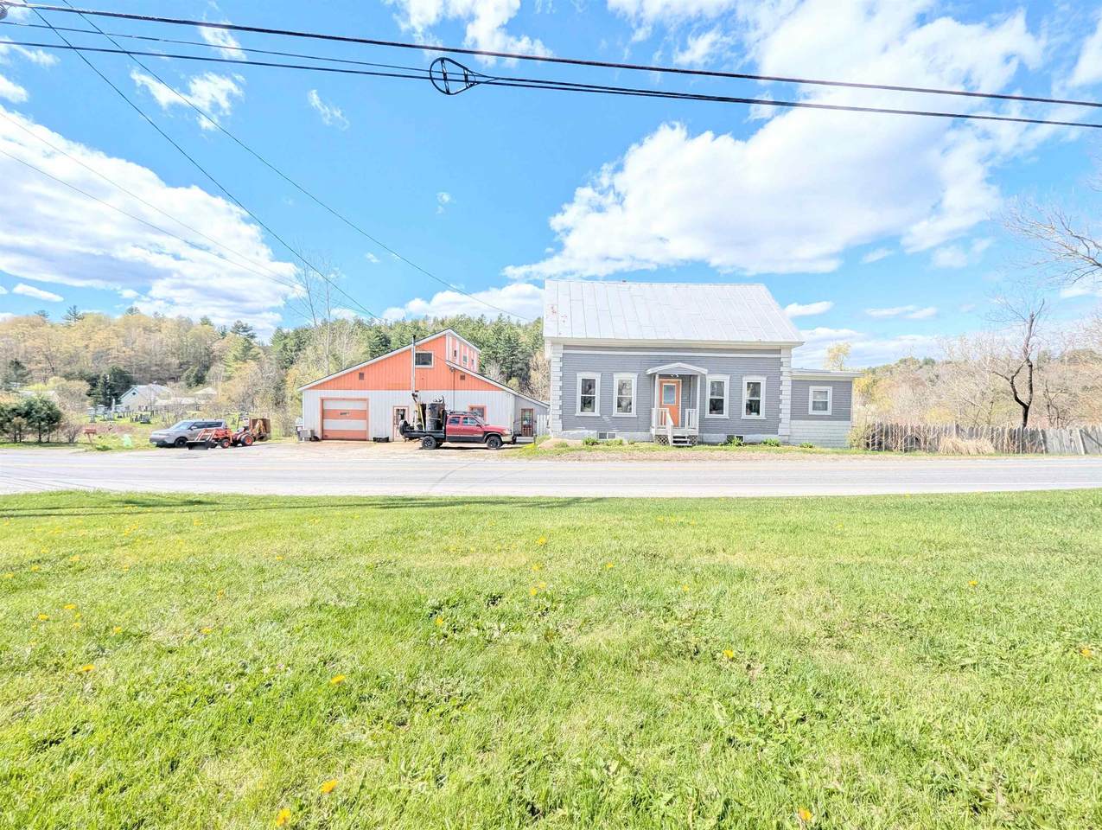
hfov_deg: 106.1
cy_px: 415
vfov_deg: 90.1
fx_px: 414
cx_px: 551
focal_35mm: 13
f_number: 2.2
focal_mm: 1.95
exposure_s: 1/1795
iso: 49
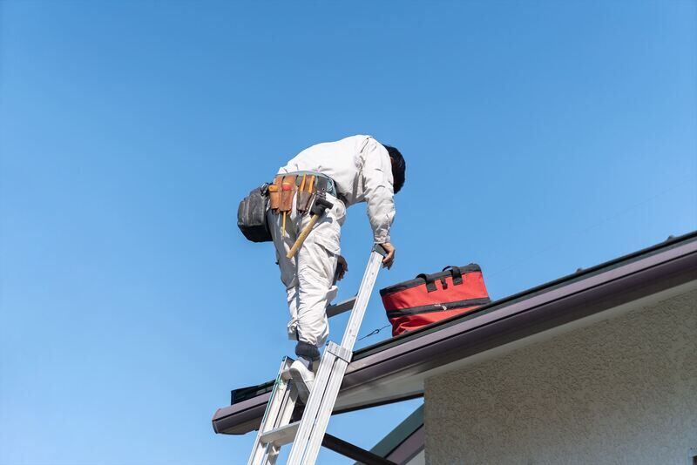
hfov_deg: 11.4
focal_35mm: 180
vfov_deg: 7.6
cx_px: 348
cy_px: 232
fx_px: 3486
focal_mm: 180
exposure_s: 1/4000
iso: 100
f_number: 2.8
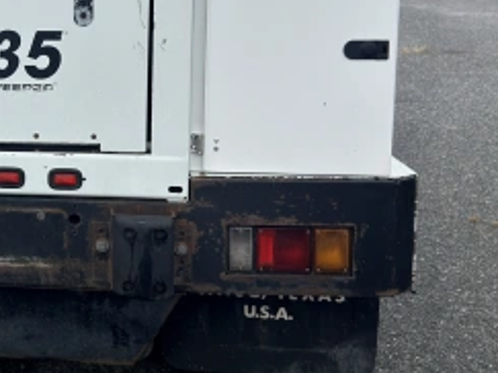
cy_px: 66
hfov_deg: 22.9
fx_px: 1136
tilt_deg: -7.1
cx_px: -84
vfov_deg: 18.4
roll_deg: +1.6
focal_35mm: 79
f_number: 1.78
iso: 64
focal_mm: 6.76
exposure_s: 1/1905
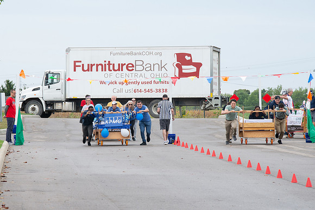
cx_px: 126
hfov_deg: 8.4
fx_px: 2147
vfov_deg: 5.6
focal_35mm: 245
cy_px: 104
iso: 640
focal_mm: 200
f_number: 9
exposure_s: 1/250
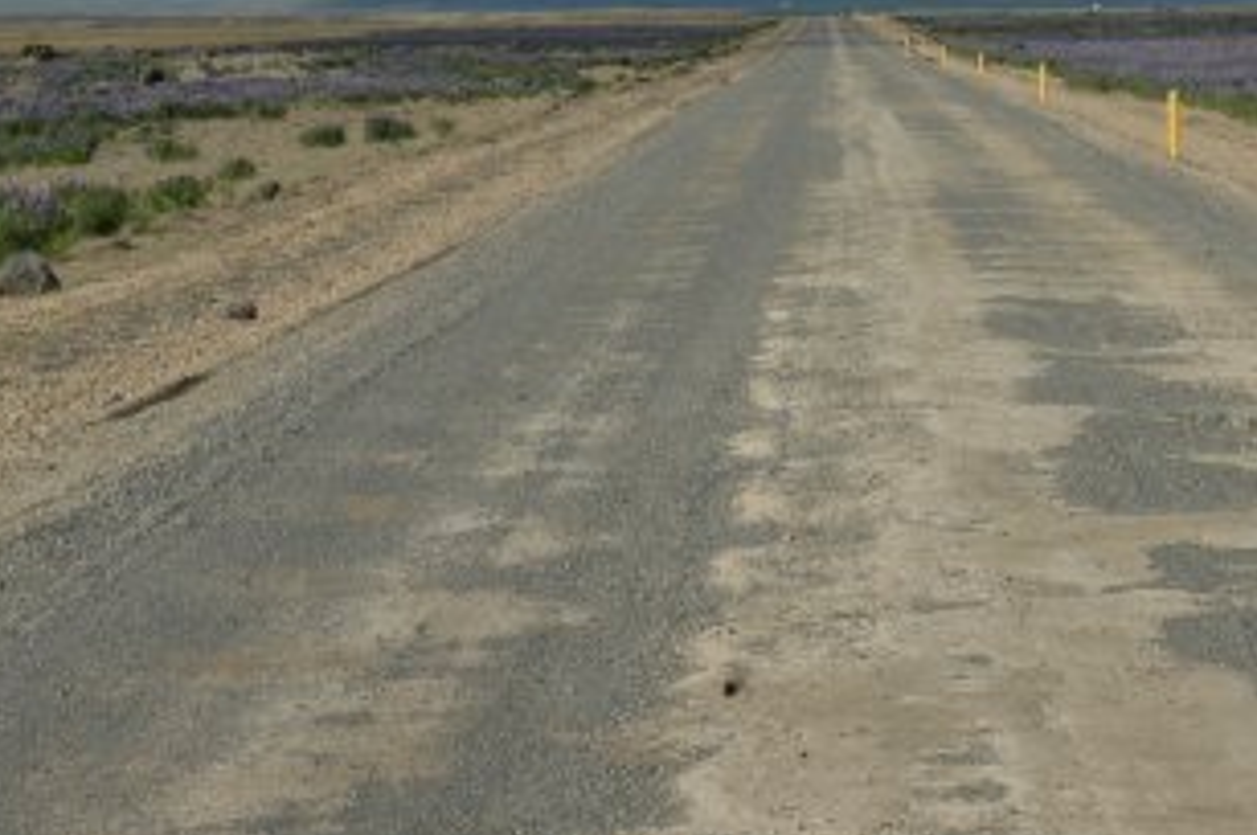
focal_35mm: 155
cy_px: -20
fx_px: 5406
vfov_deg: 8.8
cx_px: 841
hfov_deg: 13.2
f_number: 16
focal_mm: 44
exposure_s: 1/160
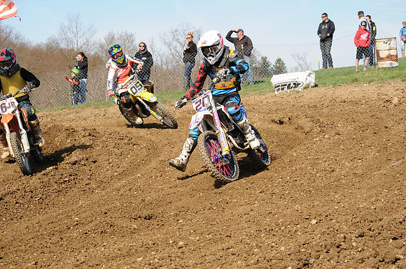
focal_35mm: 87
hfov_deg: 23.4
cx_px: 203
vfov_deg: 15.7
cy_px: 134
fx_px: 980
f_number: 6.3
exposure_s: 1/1000
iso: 400
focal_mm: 58
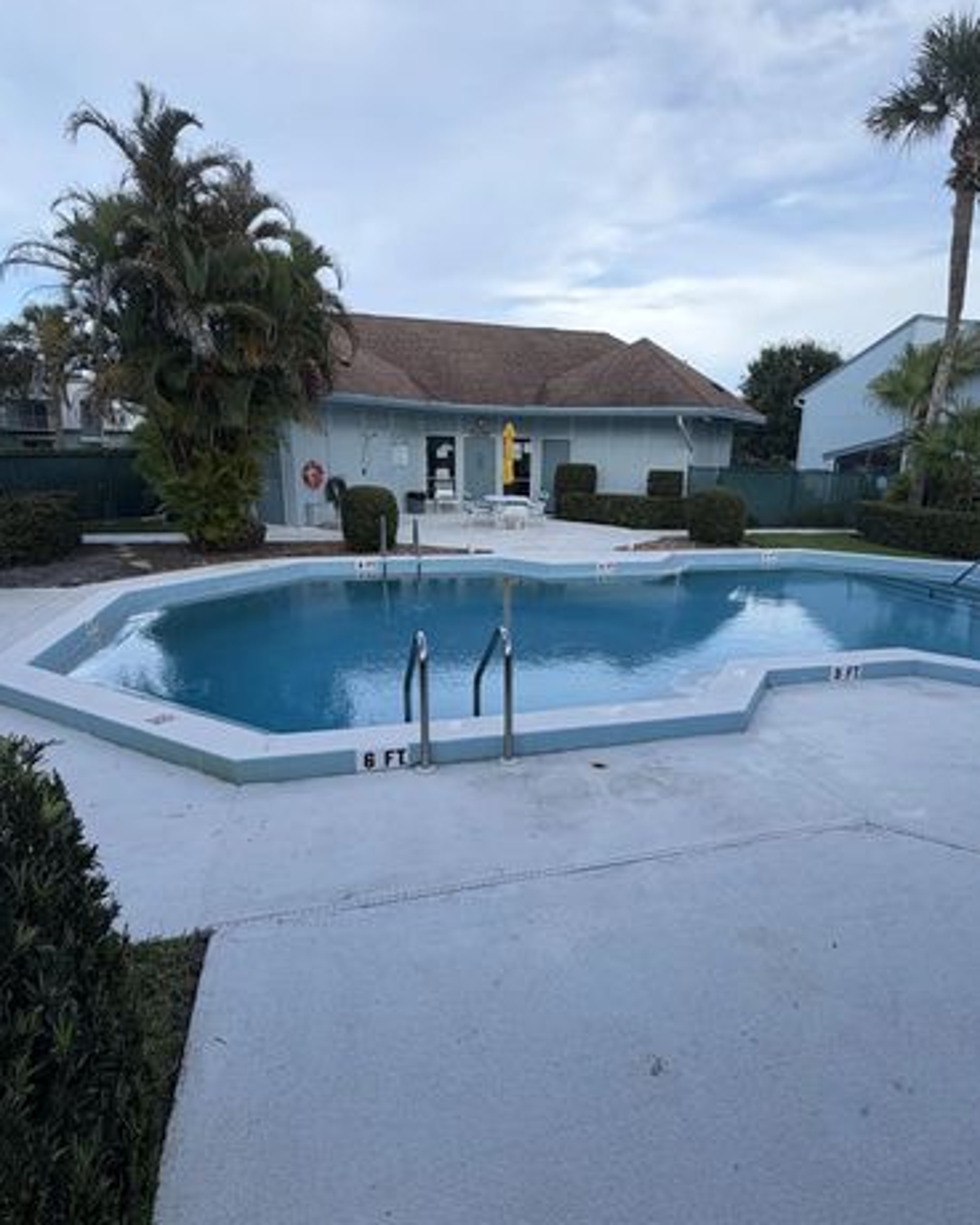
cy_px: 628
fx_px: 689
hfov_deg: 70.6
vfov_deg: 83.3
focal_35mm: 19
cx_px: 546
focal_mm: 2.22
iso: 40
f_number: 2.2
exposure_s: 1/644
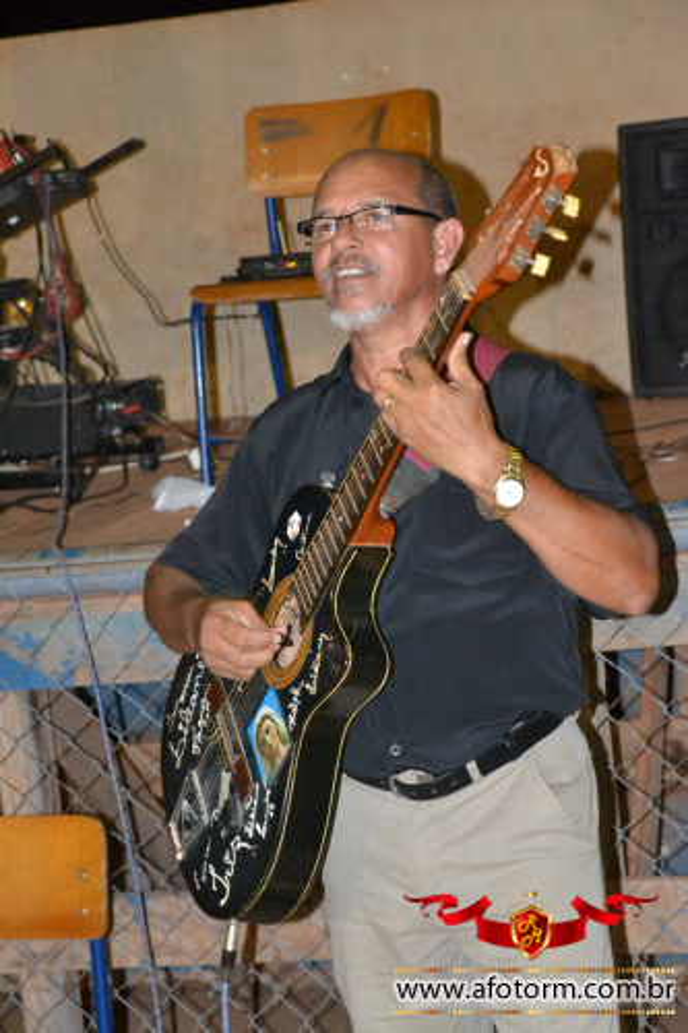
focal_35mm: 87
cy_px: 516
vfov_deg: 23.4
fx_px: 2496
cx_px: 344
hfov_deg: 15.7
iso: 3200
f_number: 5
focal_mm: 58
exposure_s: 1/60
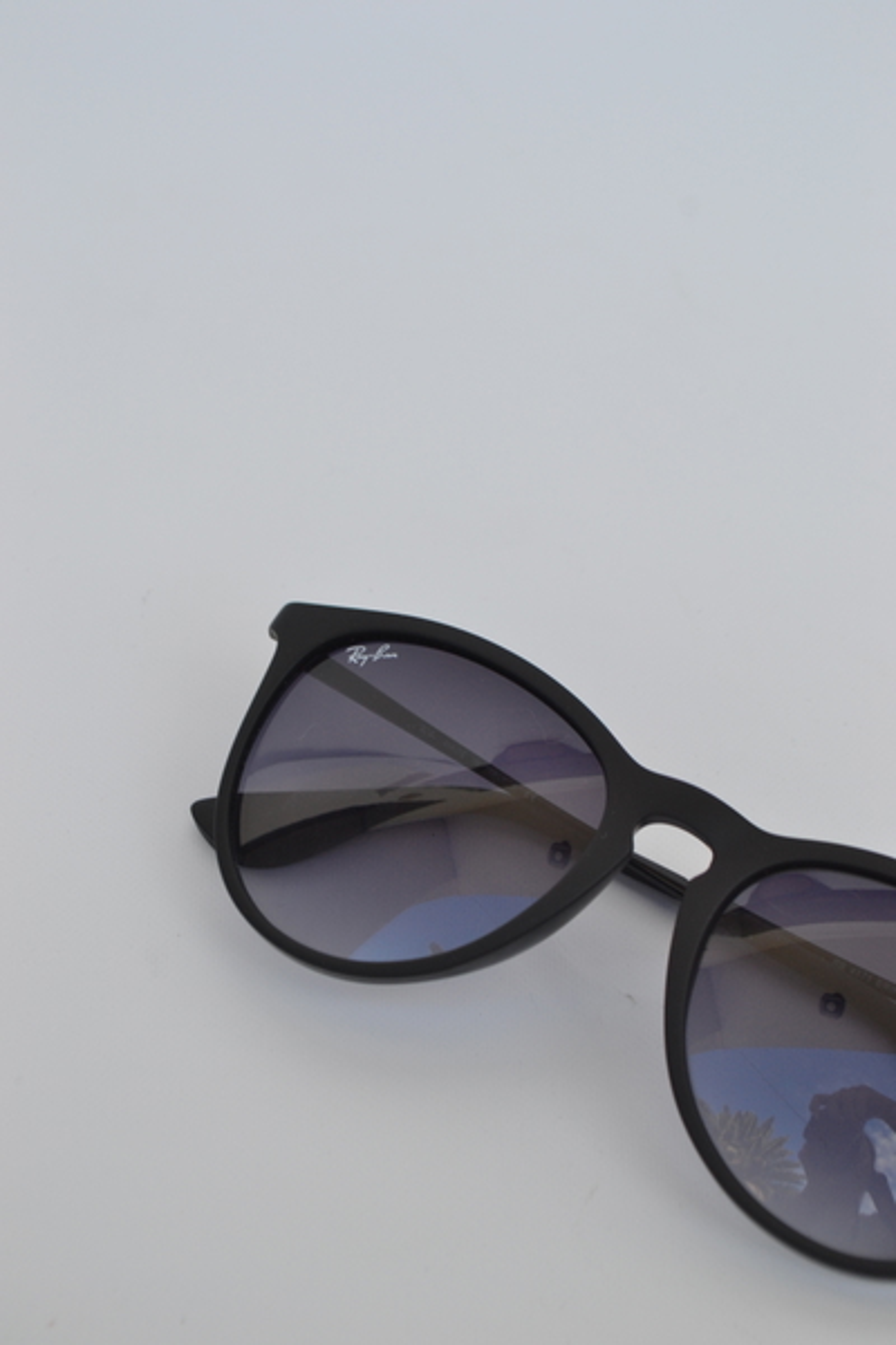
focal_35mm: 78
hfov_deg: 17.5
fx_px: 2912
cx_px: 448
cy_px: 672
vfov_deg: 26.0
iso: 360
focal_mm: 52
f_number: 8
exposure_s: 1/125
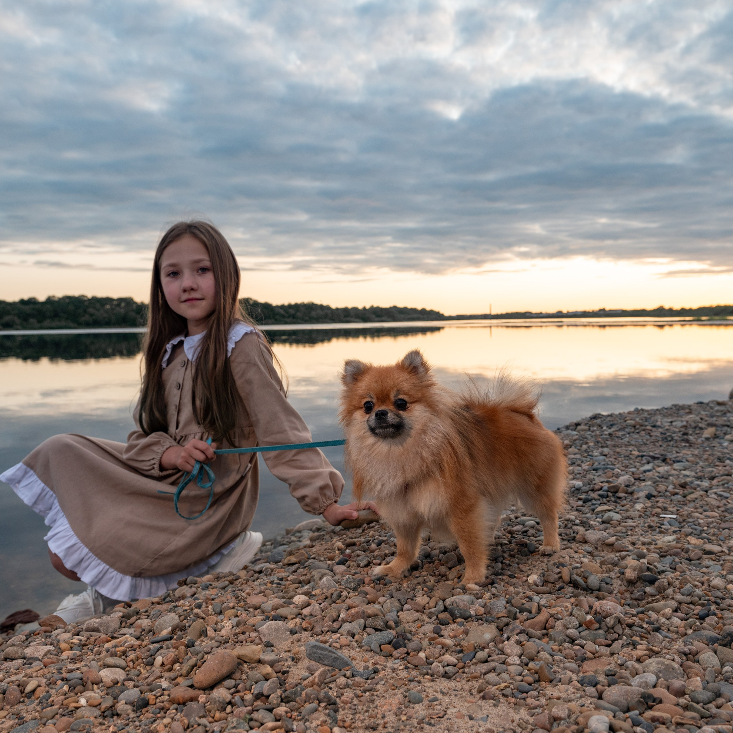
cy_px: 368
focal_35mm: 31
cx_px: 428
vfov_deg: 52.5
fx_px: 743
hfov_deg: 52.3
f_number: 5.6
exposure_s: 1/250
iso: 250
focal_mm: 24
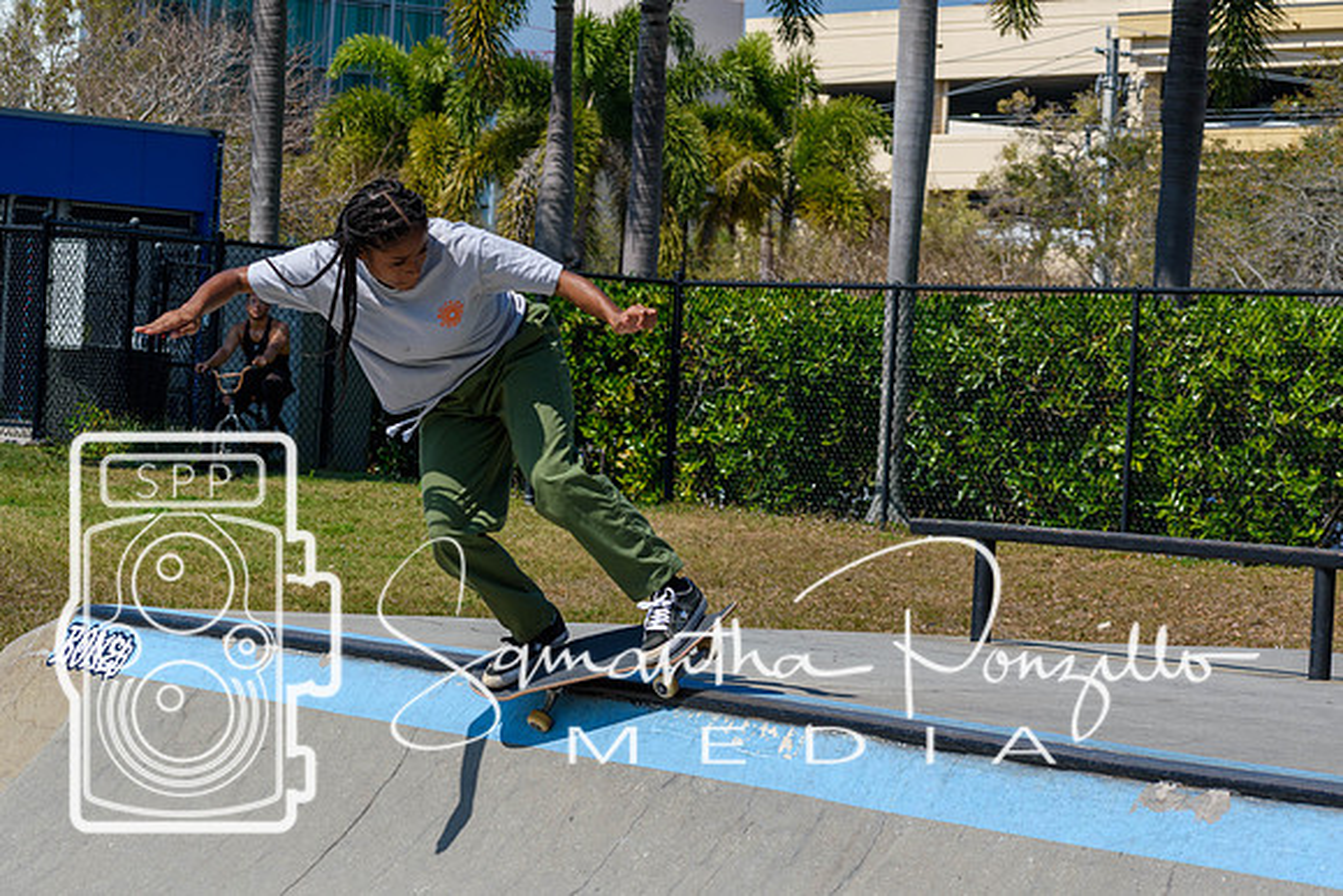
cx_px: 672
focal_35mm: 129
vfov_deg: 10.6
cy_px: 448
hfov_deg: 15.9
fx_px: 4813
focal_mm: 86
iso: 200
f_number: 8
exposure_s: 1/1000
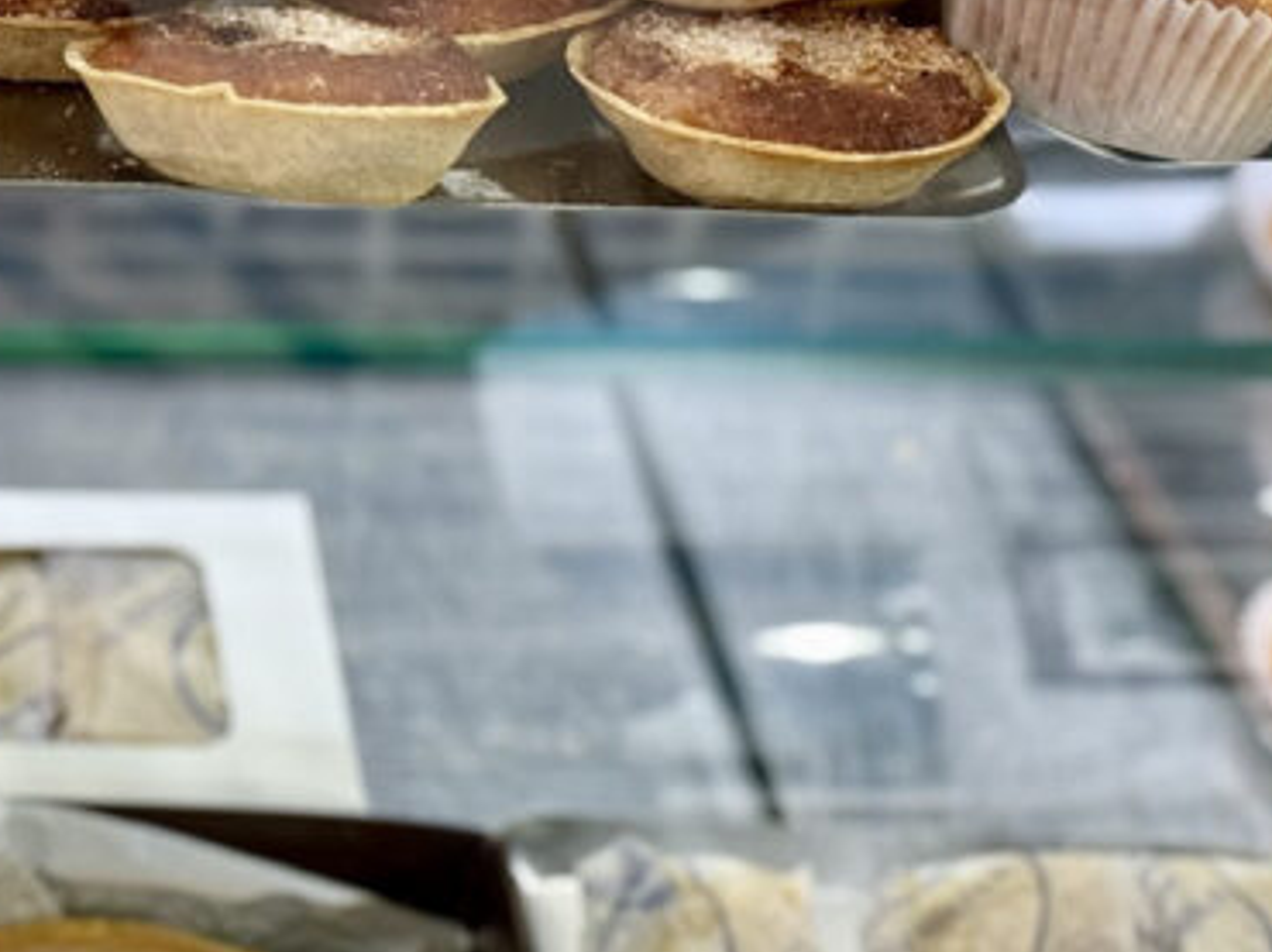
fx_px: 4884
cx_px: 306
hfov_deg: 14.8
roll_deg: -6.8
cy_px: 320
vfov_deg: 11.1
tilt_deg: -31.3
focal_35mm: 133
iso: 250
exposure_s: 1/50
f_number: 1.78
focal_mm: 6.76
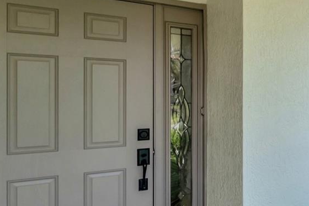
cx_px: 409
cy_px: 96
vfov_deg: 33.4
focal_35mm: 40
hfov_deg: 33.7
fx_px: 343
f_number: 9
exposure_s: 1/250
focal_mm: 14
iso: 250
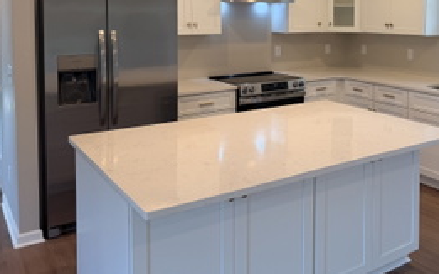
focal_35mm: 39
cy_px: 34
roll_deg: -0.5
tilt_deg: -2.9
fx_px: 467
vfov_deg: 31.4
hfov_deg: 48.5
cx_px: 328
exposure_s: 1/138
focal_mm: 6.76
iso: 100
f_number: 1.78
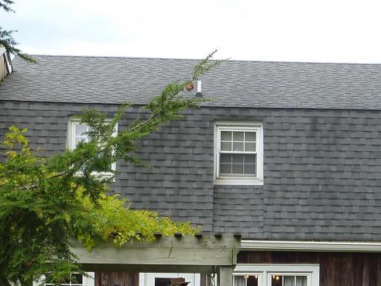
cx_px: 283
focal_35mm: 104
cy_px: 288
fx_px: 1145
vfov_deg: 14.0
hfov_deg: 18.8
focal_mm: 5.7
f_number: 3.5
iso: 80
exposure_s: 1/100
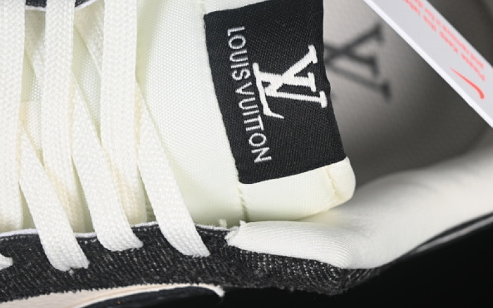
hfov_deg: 20.2
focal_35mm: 103
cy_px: 90
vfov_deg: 12.7
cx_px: 242
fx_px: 1384
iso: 160
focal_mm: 50
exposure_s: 1/60
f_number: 6.3
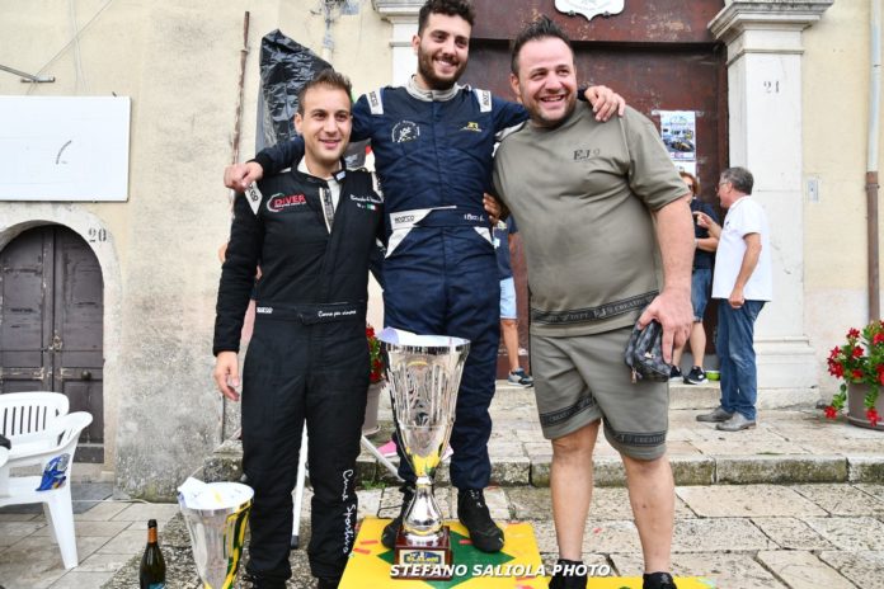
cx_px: 442
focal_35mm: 48
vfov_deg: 28.1
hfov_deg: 41.1
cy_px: 294
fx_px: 1179
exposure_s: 1/80
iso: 100
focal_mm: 32
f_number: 4.5
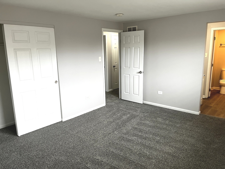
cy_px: 84
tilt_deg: -12.2
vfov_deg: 53.1
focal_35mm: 26
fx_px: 169
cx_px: 112
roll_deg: +1.1
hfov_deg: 67.3
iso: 125
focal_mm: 5.1
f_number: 1.6
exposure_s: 1/60
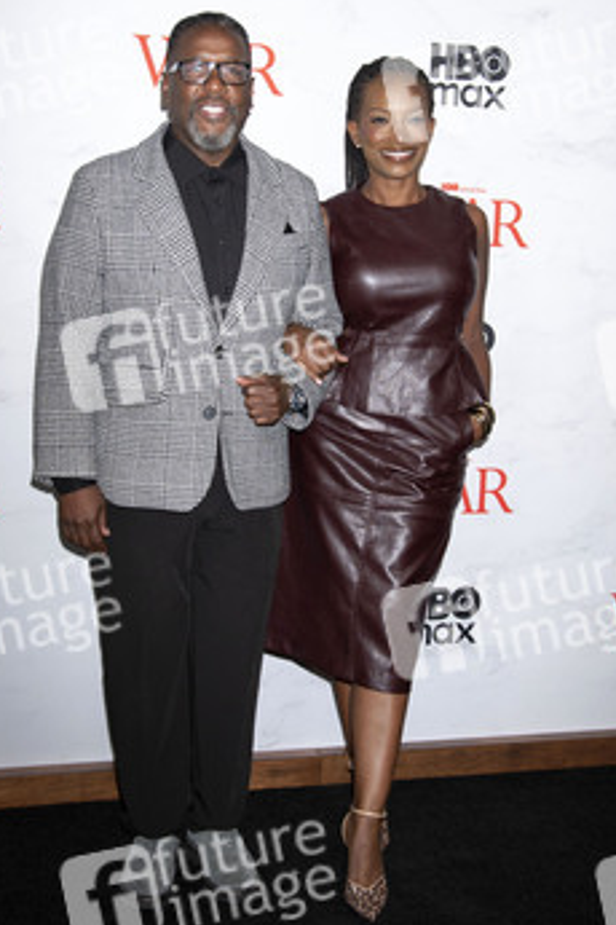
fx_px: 1129
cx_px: 276
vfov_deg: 44.5
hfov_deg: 30.5
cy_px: 483
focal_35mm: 44
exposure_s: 1/200
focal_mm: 38
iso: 640
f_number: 5
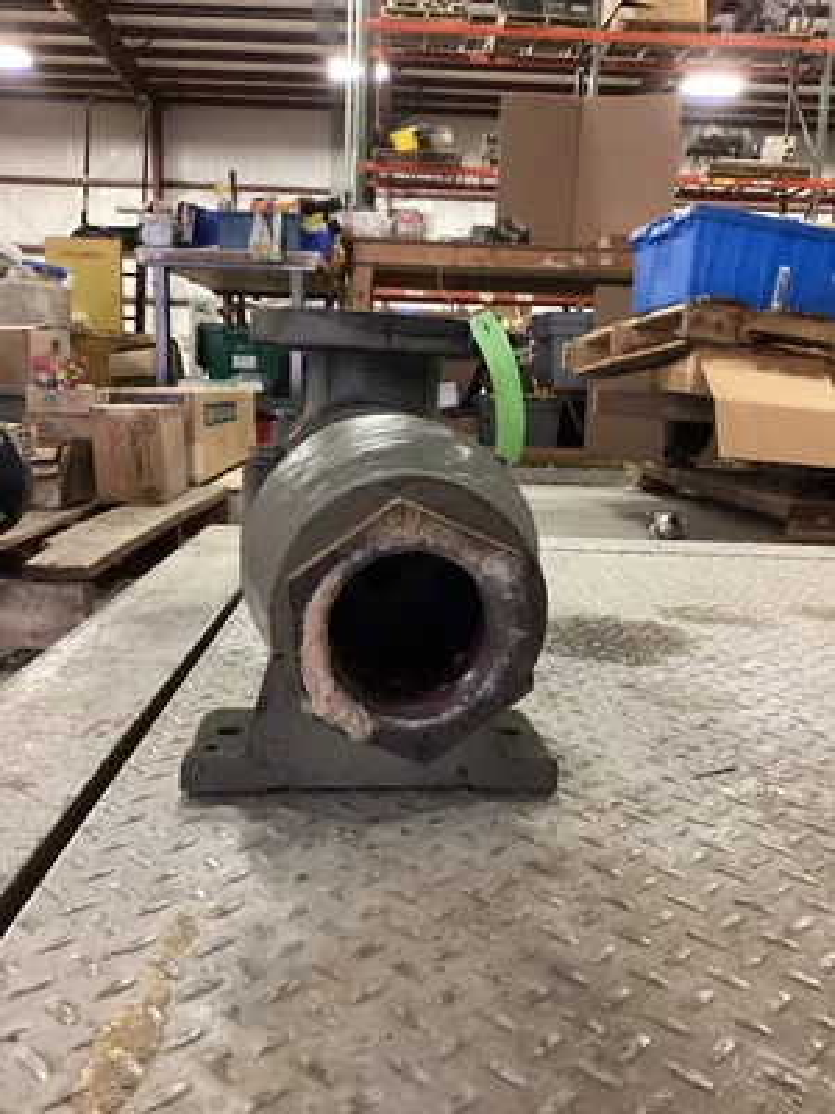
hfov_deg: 45.4
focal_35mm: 31
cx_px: 418
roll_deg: -0.5
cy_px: 557
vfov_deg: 58.4
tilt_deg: -9.0
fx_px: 997
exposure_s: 1/30
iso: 500
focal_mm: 3.3
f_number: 2.4
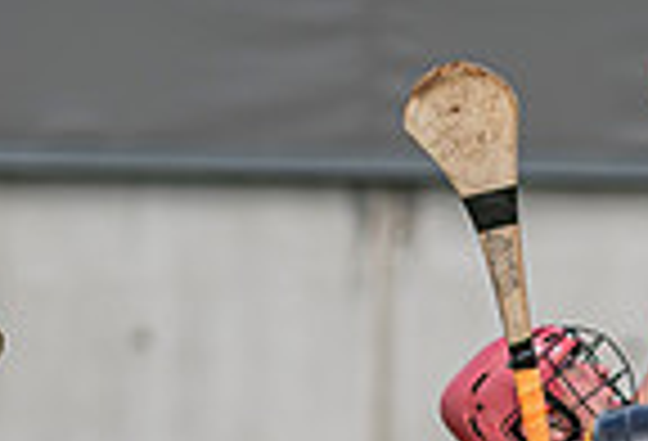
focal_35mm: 1940
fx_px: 35143
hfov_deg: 1.1
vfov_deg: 0.7
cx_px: 311
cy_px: 818
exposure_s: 1/2500
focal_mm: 300
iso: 100
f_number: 2.8
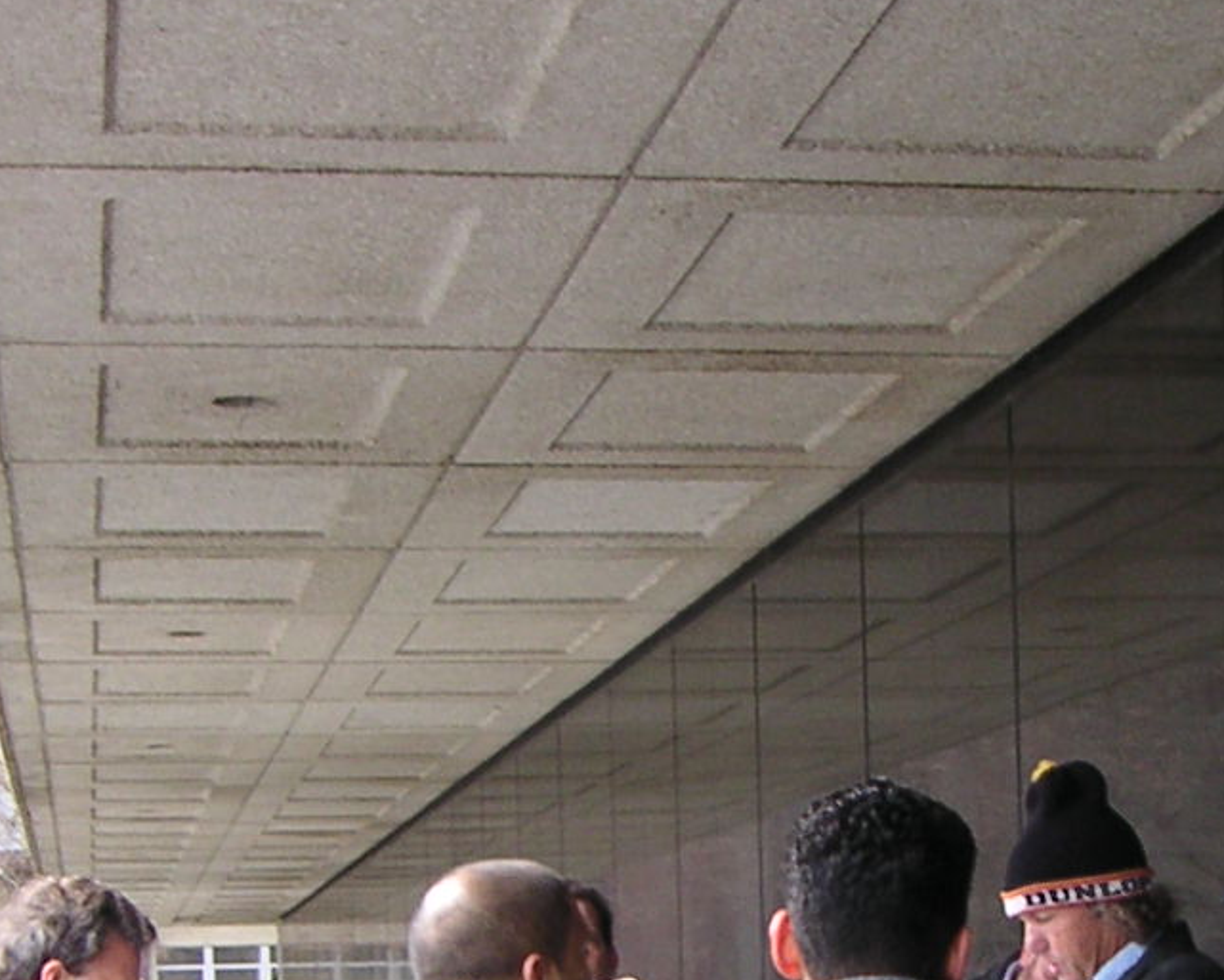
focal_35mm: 95
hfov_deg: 20.1
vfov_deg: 15.9
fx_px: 3442
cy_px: 942
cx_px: 747
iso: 64
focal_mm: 5.1
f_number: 2.8
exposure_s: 1/60
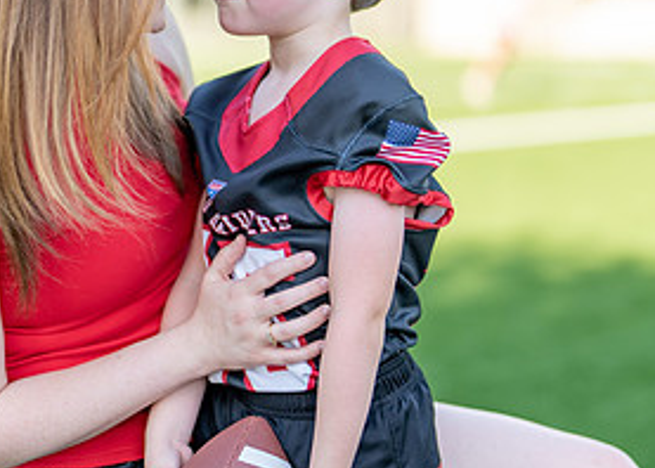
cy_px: 159
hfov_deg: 17.0
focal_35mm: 117
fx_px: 2177
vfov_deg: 12.3
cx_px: 183
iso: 100
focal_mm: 50
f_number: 1.2
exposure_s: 1/2000
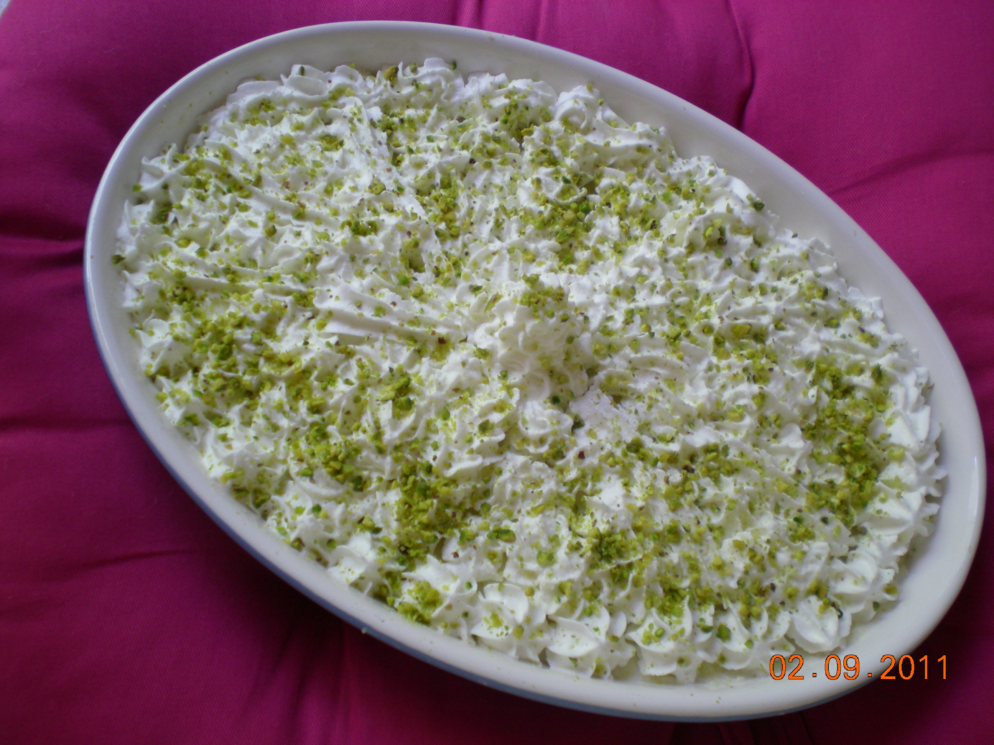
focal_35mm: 38
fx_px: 1091
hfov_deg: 49.0
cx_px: 497
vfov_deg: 37.7
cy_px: 372
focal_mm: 6.3
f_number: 3.1
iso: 100
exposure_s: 1/34
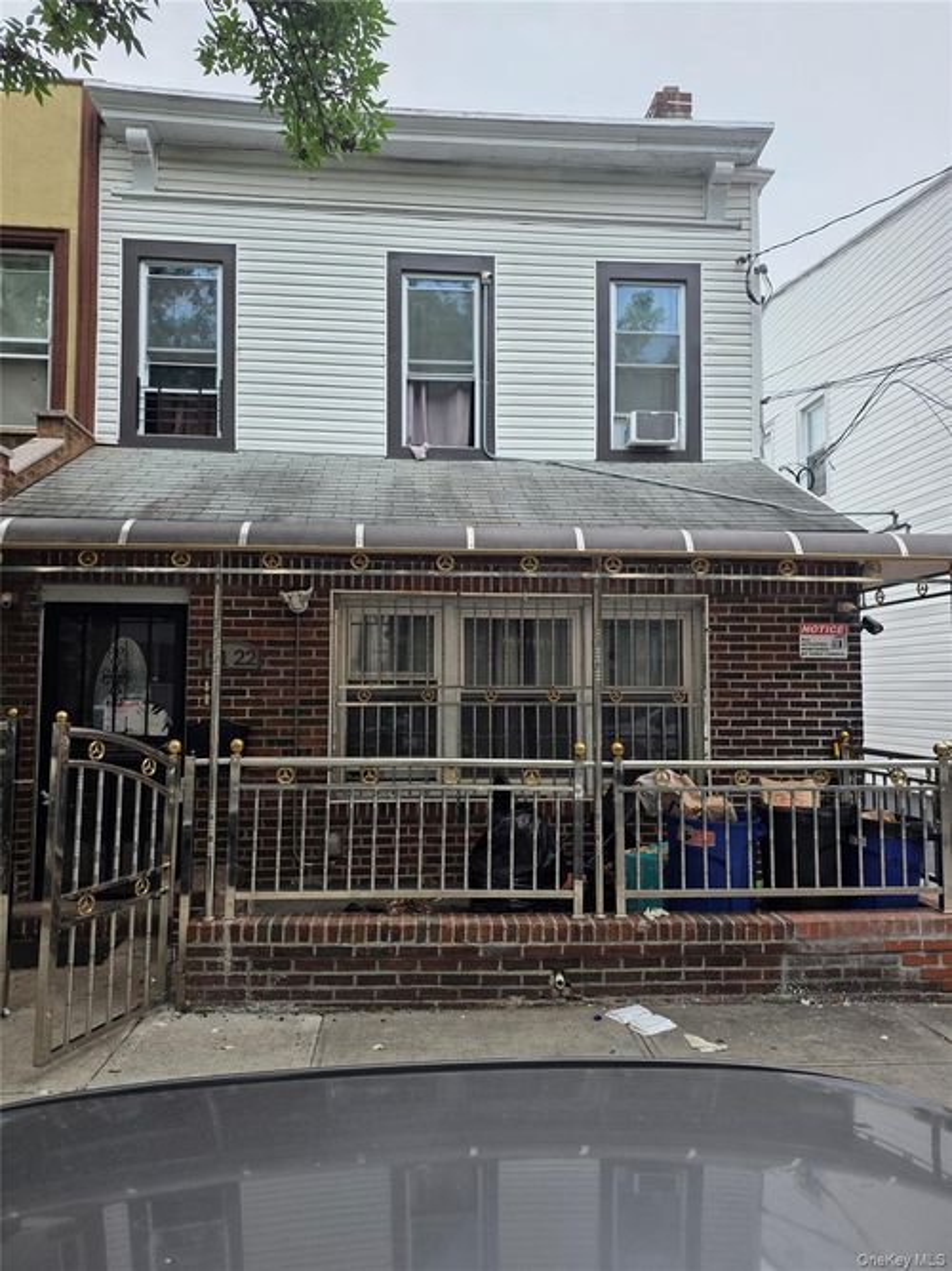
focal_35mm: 23
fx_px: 844
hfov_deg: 58.9
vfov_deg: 73.9
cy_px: 636
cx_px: 476
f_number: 1.7
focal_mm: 6.25
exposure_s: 1/1472
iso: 80
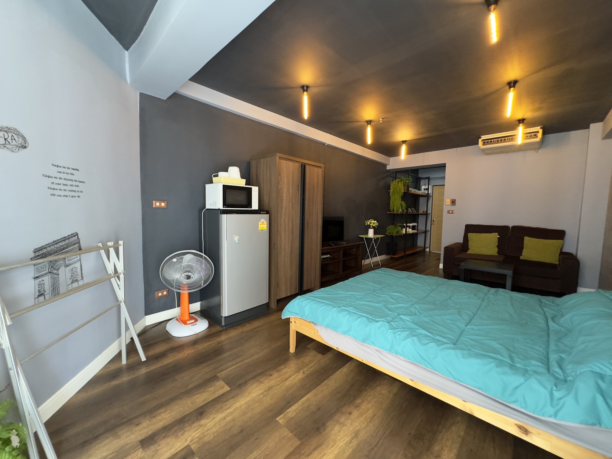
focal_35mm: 14
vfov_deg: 85.7
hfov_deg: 102.1
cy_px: 230
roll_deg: -1.1
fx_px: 248
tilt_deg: -3.8
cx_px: 306
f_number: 2.2
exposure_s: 1/50
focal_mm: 2.22
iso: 500
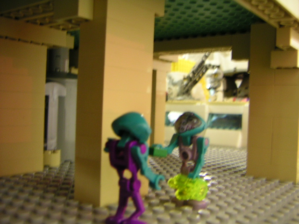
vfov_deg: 36.0
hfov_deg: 46.8
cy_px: 112
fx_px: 346
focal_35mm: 40
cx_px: 150
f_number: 2.9
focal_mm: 5.3
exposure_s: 1/1.6
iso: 100
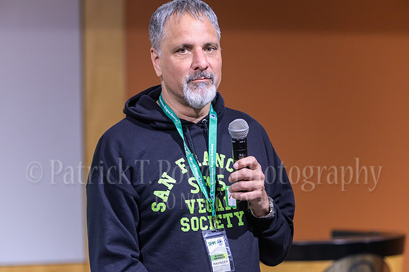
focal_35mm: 175
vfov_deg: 7.8
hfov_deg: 11.8
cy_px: 136
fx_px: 1987
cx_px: 204
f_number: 4
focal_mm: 175
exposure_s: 1/320
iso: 4000
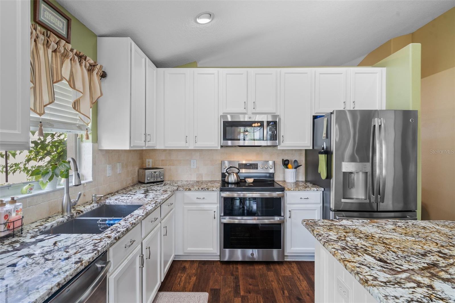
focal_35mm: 17
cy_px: 152
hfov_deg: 93.3
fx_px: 215
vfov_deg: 70.4
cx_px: 228
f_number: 8
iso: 320
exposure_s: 2
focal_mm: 17
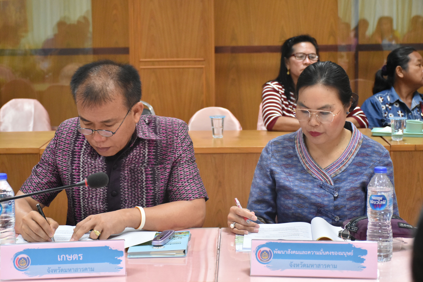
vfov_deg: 17.5
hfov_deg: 26.0
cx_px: 212
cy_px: 141
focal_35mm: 78
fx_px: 916
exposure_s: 1/125
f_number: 5.6
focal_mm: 52
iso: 2500
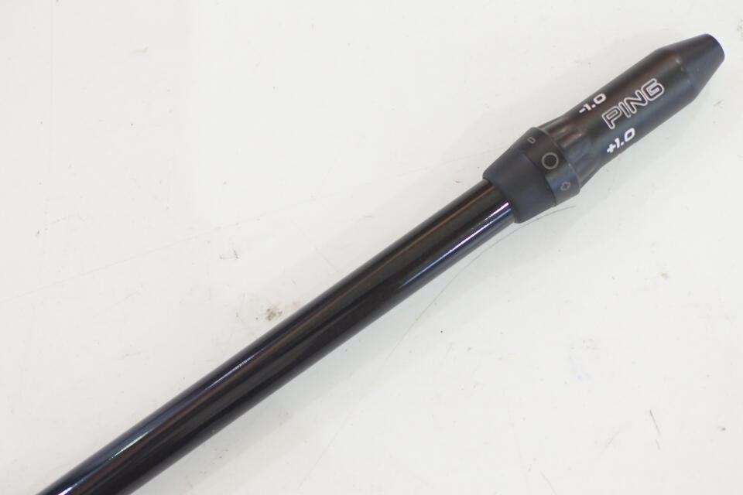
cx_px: 372
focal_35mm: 49
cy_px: 248
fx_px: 1011
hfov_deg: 40.3
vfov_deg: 27.5
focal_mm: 18.5
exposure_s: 1/125
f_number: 2.5
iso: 800
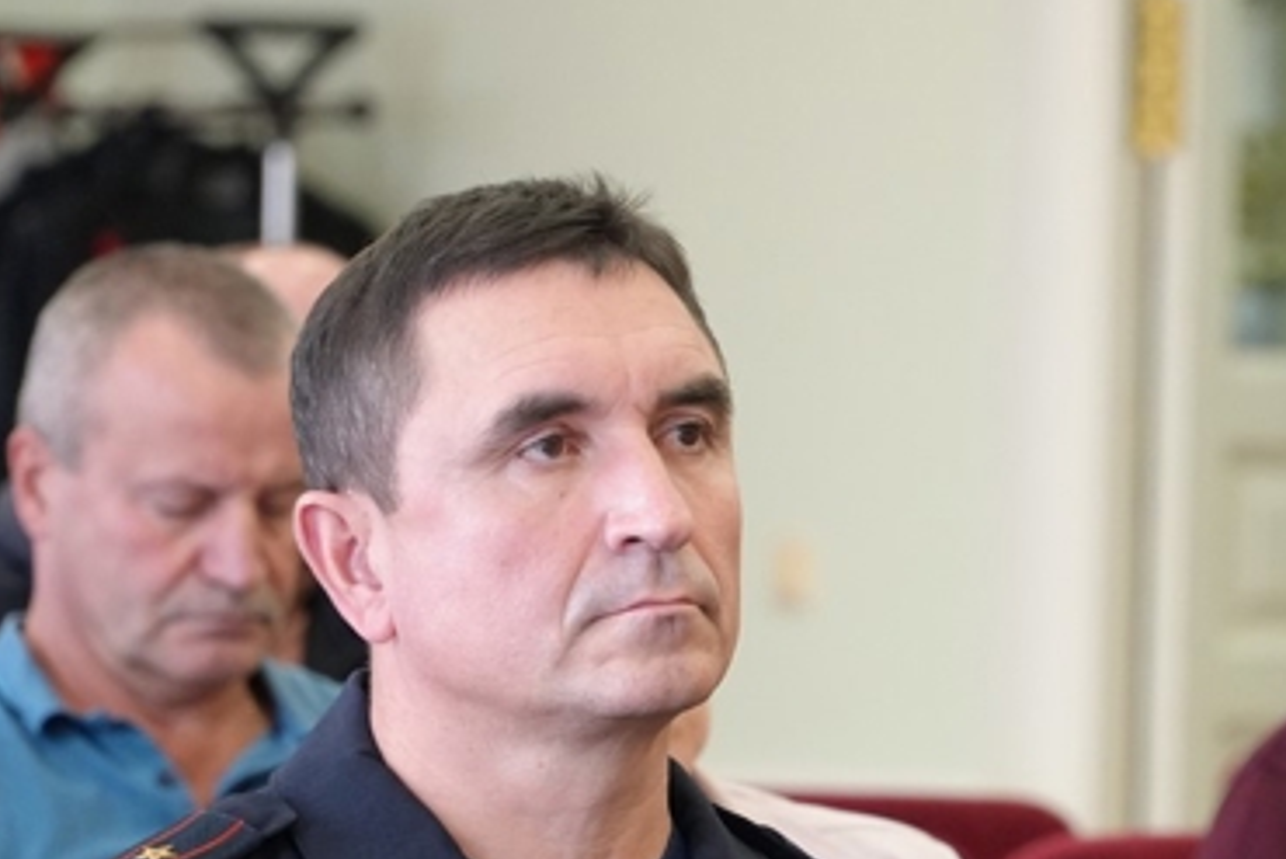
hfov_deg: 6.8
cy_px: 727
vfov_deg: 4.6
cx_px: 1039
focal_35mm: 301
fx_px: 10757
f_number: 4
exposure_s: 1/160
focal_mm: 99
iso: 2000
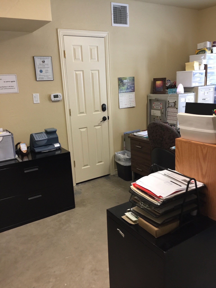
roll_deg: +5.5
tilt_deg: -12.5
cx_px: 108
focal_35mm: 29
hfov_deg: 48.2
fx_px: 241
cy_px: 144
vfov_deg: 61.7
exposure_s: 1/17
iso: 40
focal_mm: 4.15
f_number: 2.2
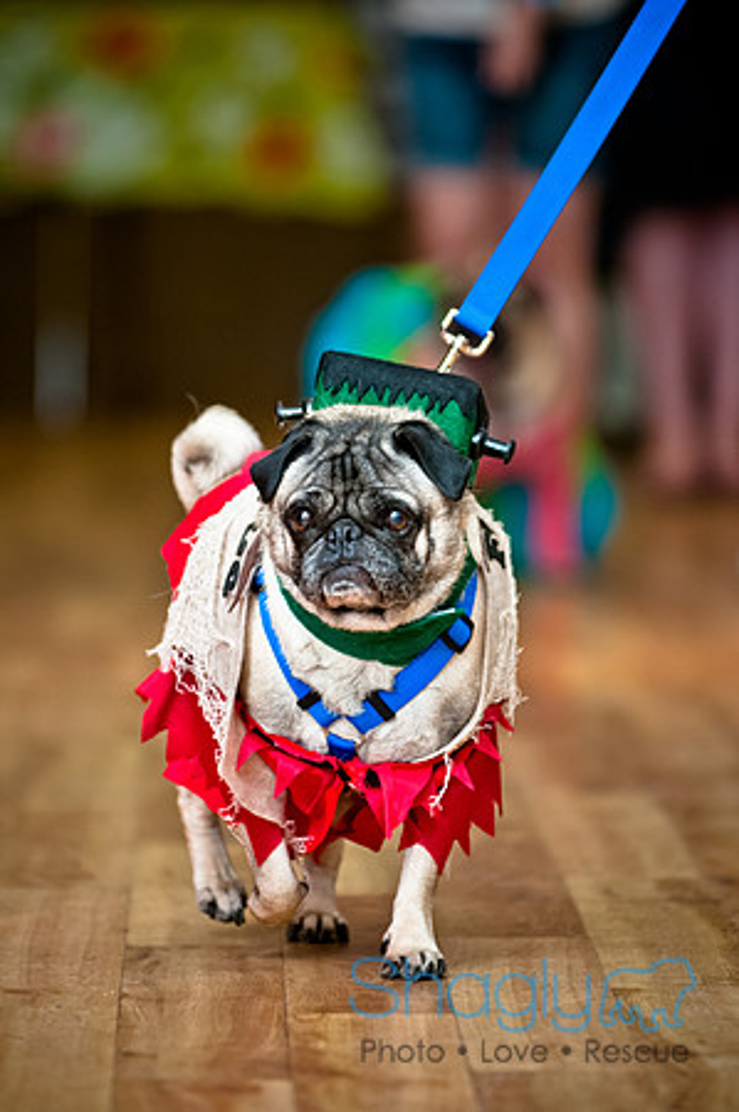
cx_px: 370
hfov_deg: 4.6
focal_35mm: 300
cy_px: 556
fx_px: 9258
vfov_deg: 6.9
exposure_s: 1/200
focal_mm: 200
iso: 200
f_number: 2.8
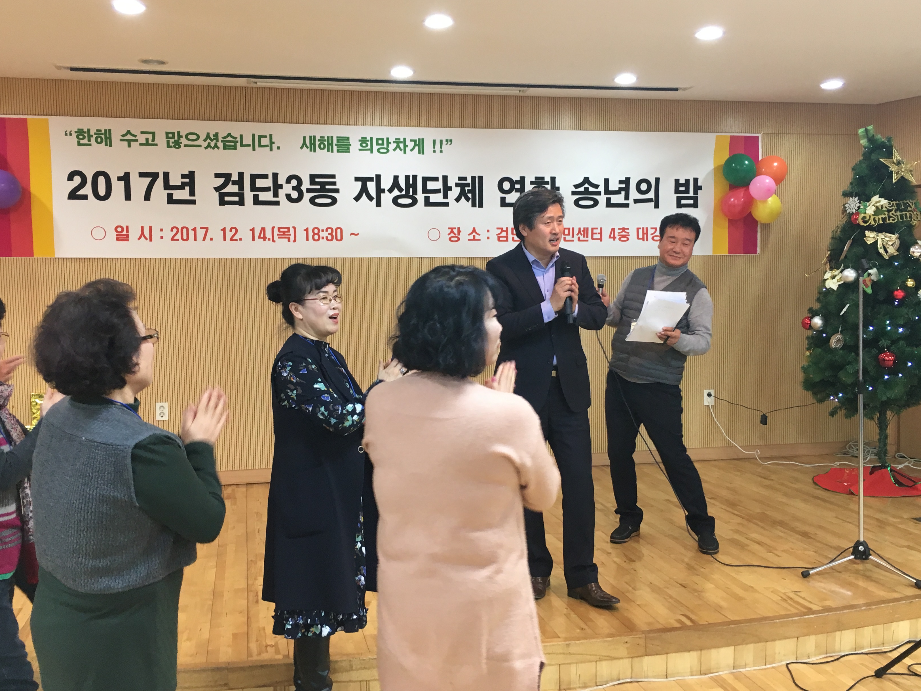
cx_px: 460
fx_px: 958
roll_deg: +1.2
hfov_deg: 51.4
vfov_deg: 39.7
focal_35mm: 36
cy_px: 347
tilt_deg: -4.0
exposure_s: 1/30
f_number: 2.2
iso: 80
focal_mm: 4.15
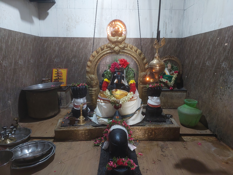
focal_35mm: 23
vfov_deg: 58.9
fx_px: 155
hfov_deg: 73.9
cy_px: 88
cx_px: 116
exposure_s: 1/33.3
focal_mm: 5.06
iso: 500
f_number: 1.8
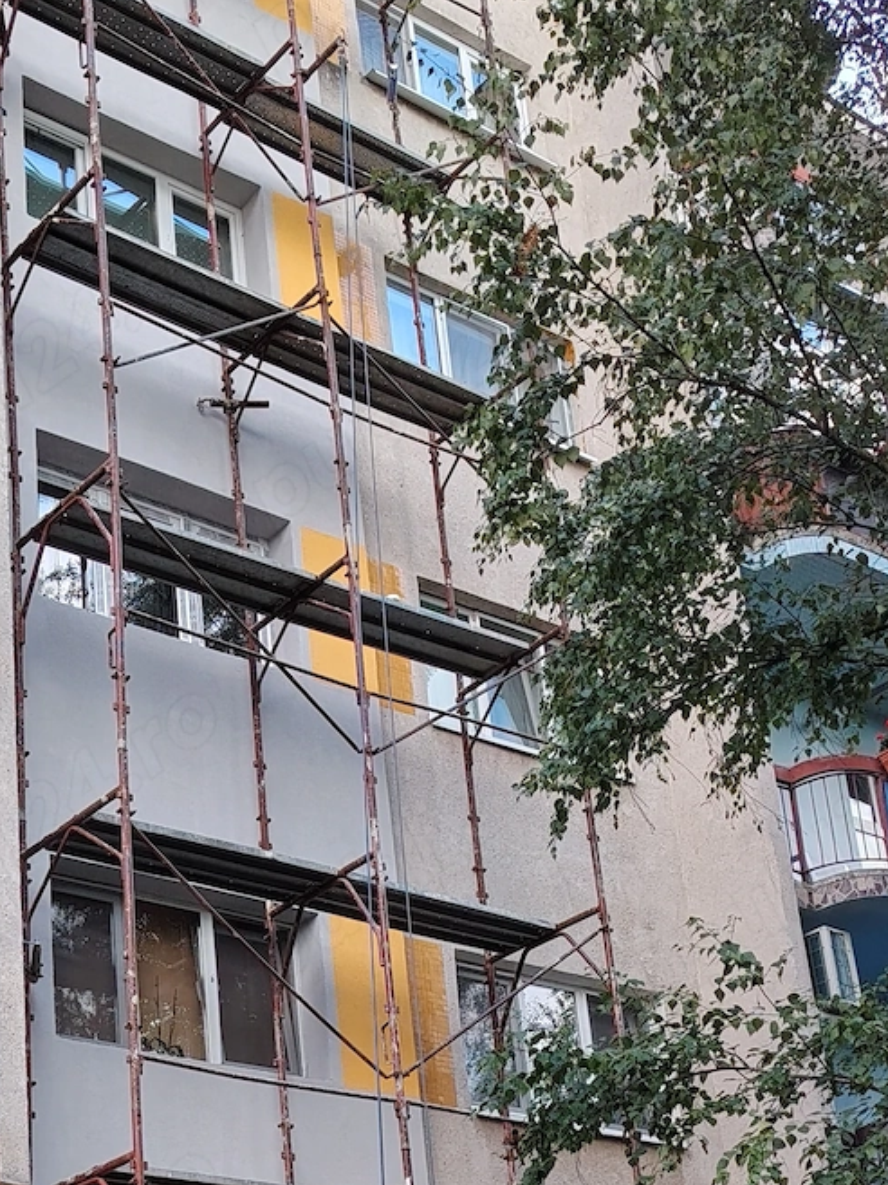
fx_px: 2086
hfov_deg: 23.8
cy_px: 936
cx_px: 233
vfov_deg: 30.9
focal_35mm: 61
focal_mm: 5.25
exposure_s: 1/100
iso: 147
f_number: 1.75
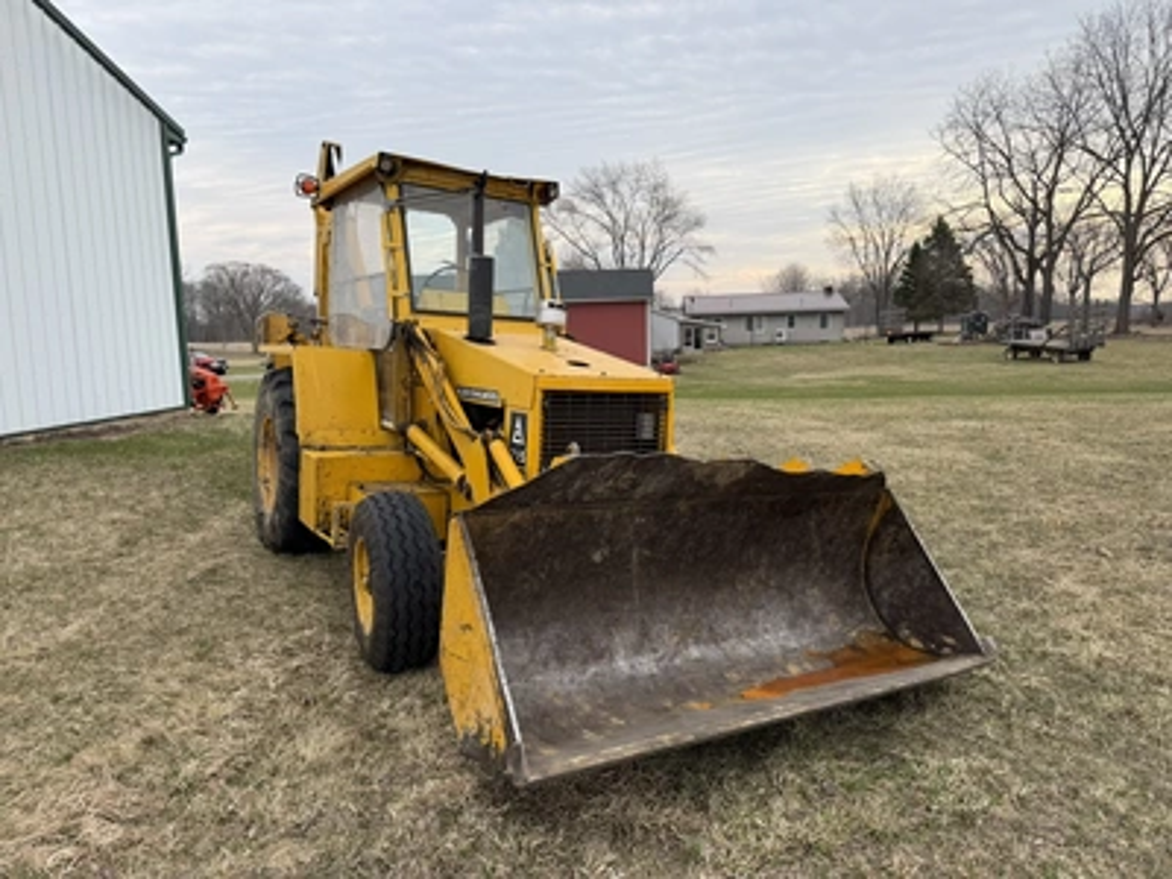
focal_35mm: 24
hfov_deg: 71.6
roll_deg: -0.2
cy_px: 440
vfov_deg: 56.8
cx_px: 586
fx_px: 813
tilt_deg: -3.9
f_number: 1.78
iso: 80
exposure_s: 1/1522
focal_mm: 6.76
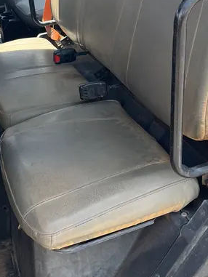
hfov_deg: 29.0
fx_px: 400
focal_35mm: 50
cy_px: 101
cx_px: 82
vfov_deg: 37.9
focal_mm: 5.1
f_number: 1.6
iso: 50
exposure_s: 1/544
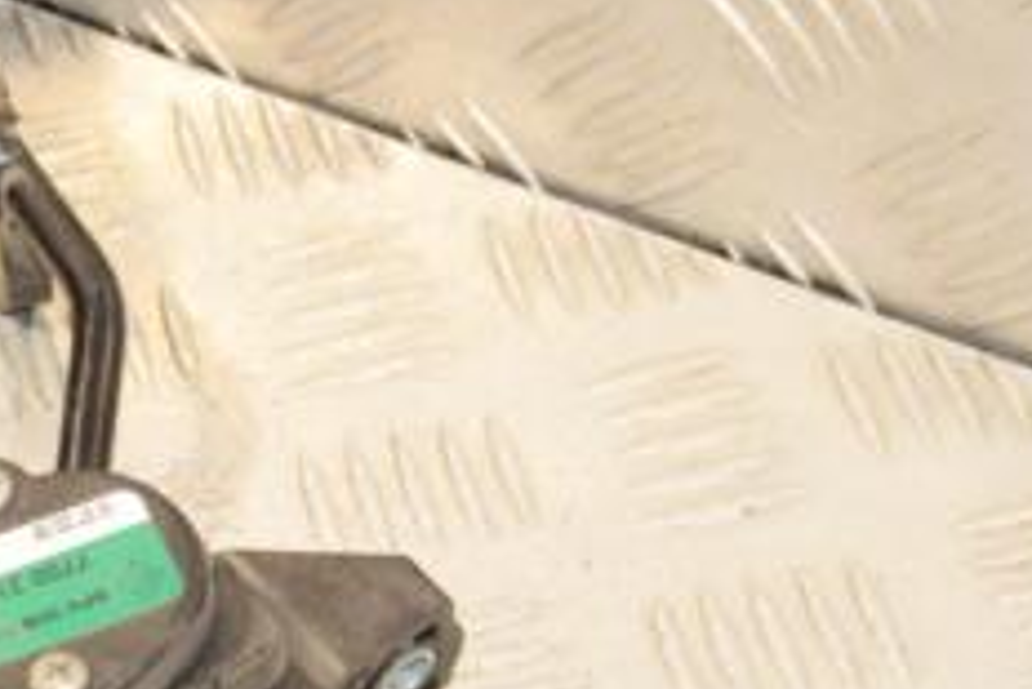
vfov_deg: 10.4
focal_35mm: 132
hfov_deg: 15.2
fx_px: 3786
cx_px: -67
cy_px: 489
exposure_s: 1/200
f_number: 9
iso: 1600
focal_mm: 34
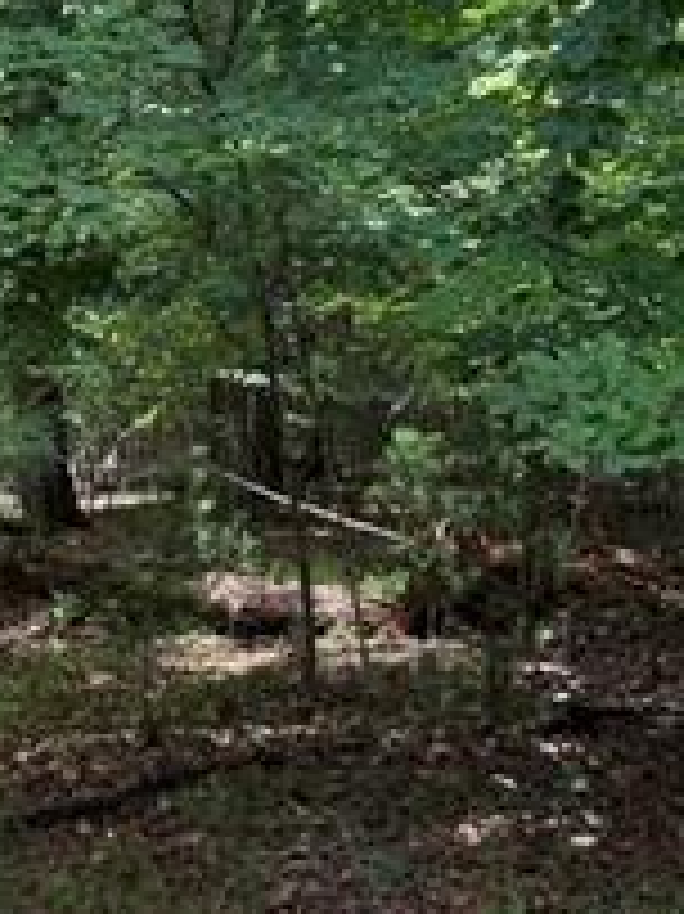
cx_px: 50
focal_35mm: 91
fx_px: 2400
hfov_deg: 16.0
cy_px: 621
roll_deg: +3.1
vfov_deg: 21.5
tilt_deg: -16.3
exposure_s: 1/426
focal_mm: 6.76
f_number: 1.78
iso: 100
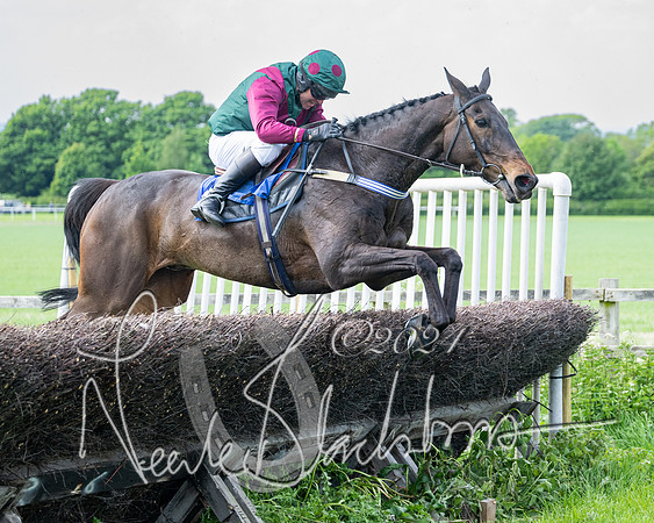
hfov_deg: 16.1
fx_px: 2308
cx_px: 394
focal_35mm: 119
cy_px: 262
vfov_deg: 12.9
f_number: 2.8
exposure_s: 1/1600
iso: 400
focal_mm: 70
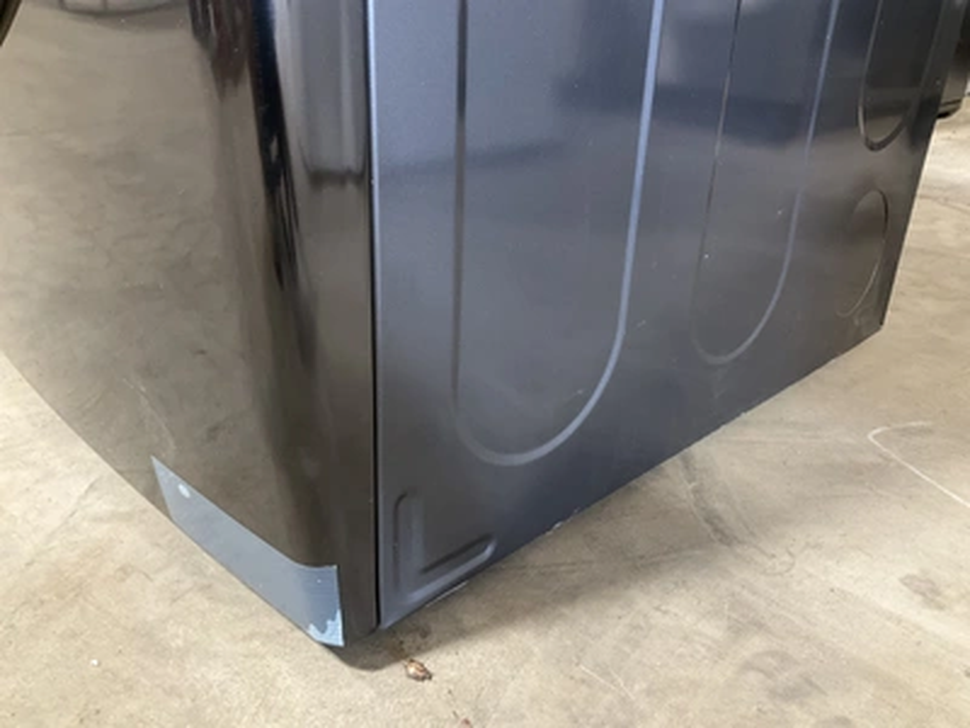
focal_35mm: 29
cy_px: 364
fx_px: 813
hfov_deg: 61.7
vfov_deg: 48.2
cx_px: 485
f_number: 1.8
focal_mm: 3
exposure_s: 1/40
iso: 250
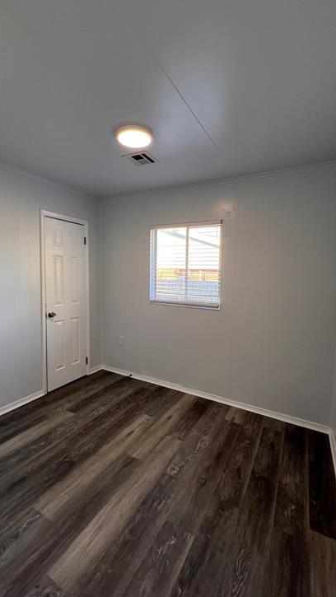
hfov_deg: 70.5
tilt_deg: -4.2
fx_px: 238
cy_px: 290
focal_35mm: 15
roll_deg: -0.7
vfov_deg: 103.0
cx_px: 159
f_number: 1.8
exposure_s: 1/120
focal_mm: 1.57
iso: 100
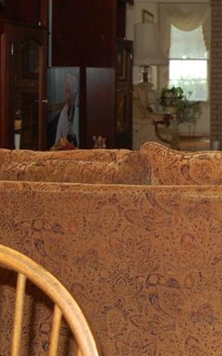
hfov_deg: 19.4
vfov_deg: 31.6
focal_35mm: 64
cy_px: 101
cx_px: 251
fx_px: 620
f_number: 3.5
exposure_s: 1/60
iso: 400
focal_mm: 18
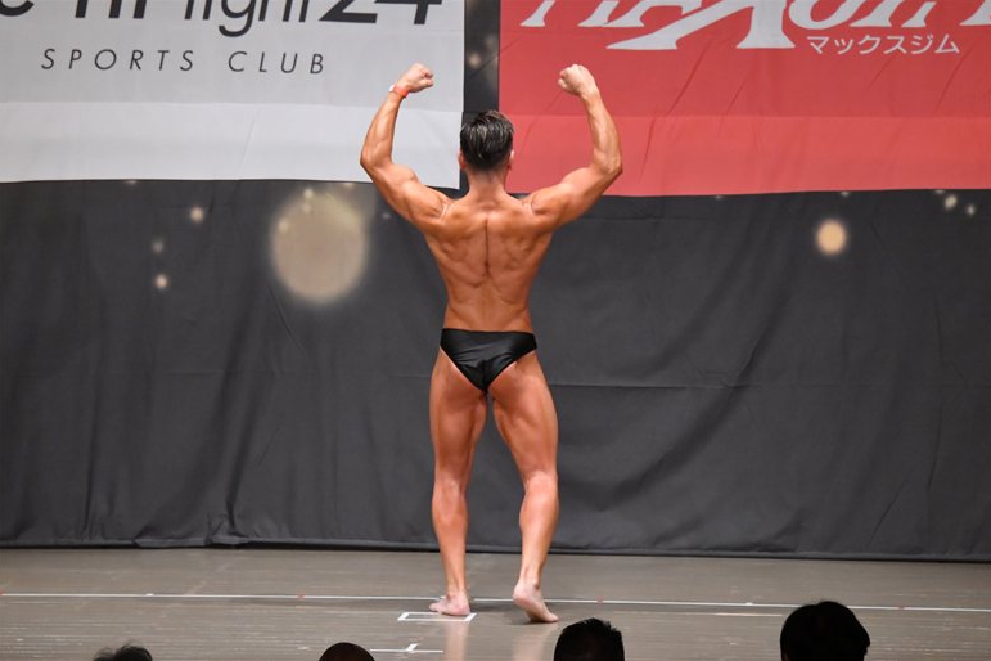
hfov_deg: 10.1
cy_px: 330
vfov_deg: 6.8
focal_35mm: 203
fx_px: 5588
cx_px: 496
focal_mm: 135
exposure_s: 1/400
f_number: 5.6
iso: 6400
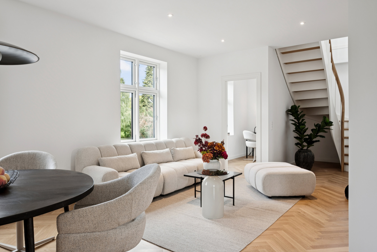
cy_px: 126
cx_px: 184
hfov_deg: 74.8
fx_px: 246
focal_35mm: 24
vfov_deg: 54.1
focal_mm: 22.5
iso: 400
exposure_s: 1/25
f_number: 7.1
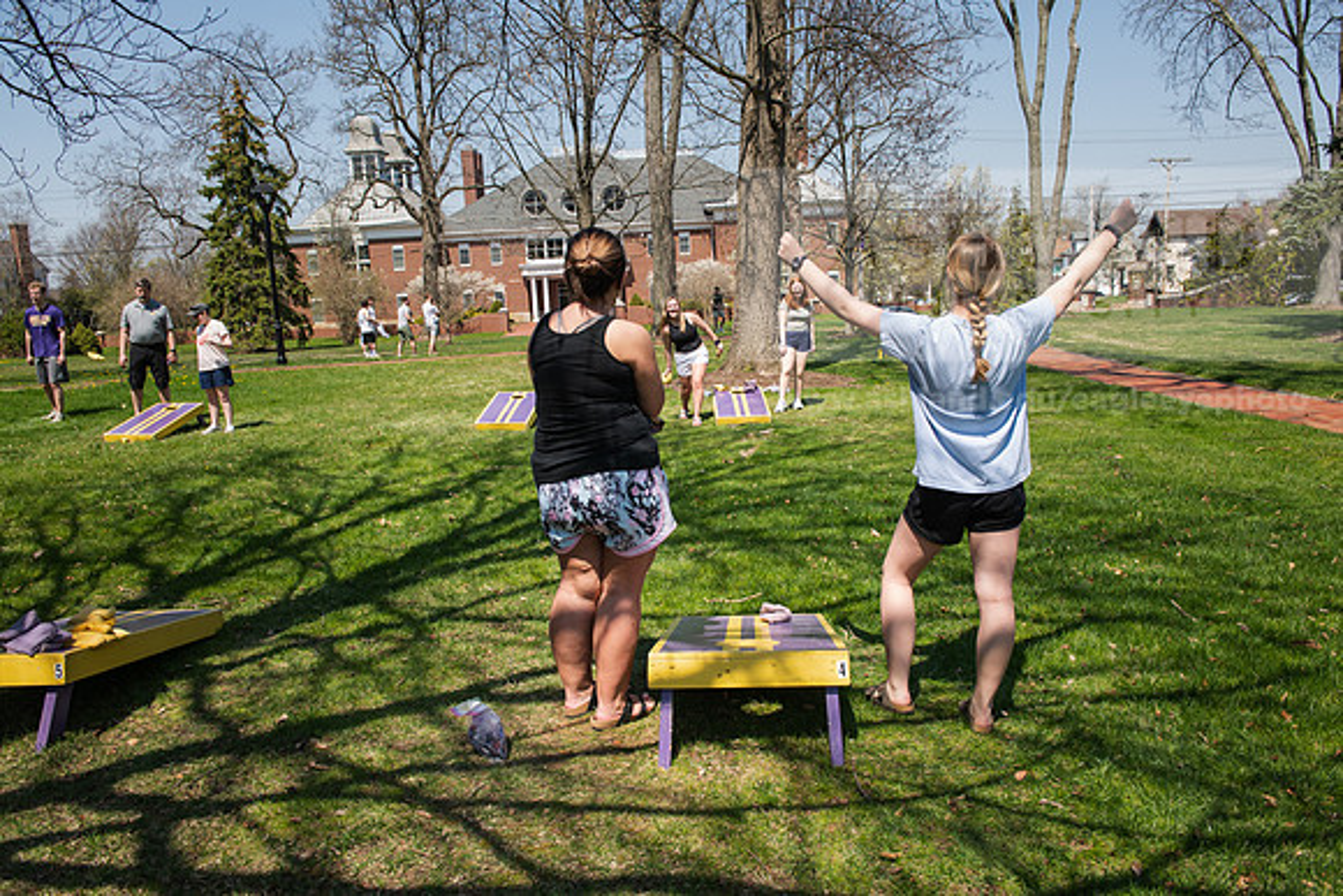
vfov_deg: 46.4
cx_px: 672
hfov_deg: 65.5
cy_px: 448
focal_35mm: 28
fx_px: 1045
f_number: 6.3
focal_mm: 28
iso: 250
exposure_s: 1/640
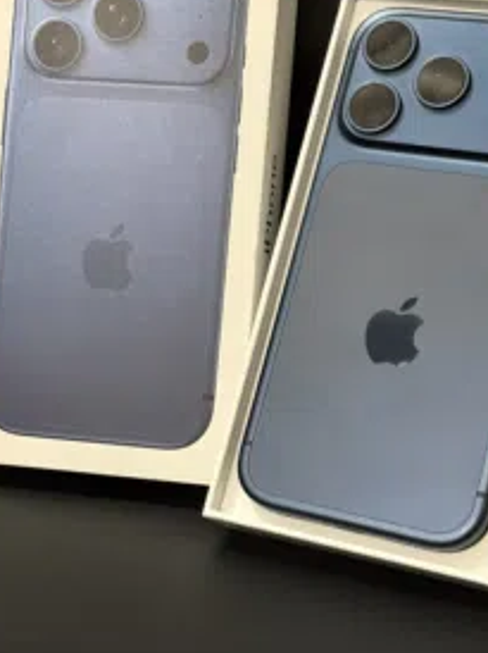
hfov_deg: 19.3
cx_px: 286
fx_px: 1431
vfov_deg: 25.7
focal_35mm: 76
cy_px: 307
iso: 320
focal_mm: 5.96
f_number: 1.6
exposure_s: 1/25
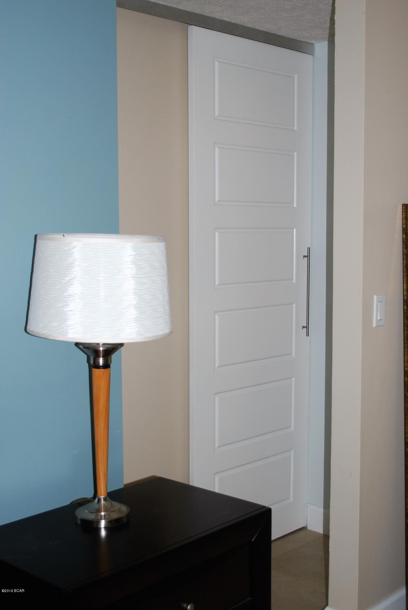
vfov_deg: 44.9
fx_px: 738
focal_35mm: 44
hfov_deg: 30.9
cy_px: 305
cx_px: 204
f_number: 4.8
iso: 200
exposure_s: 1/60
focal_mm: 29
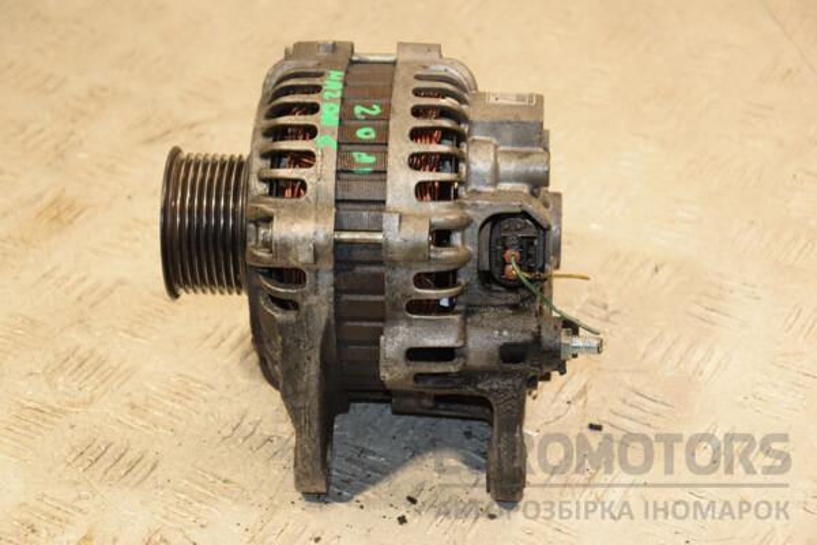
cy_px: 272
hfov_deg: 21.9
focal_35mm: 93
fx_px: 2110
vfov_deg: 14.7
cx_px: 408
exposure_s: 1/125
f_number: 5.3
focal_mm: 62
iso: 800
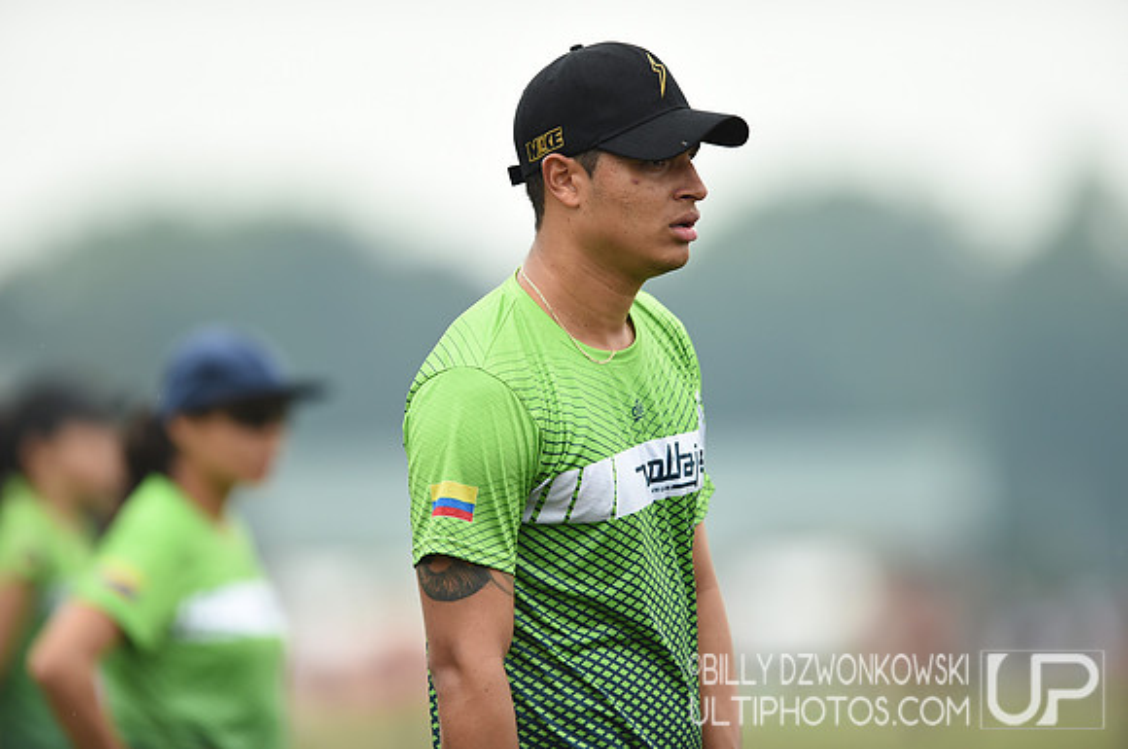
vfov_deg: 3.4
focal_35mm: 400
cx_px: 564
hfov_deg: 5.2
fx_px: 12516
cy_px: 374
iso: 500
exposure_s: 1/1000
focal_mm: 400
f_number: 2.8
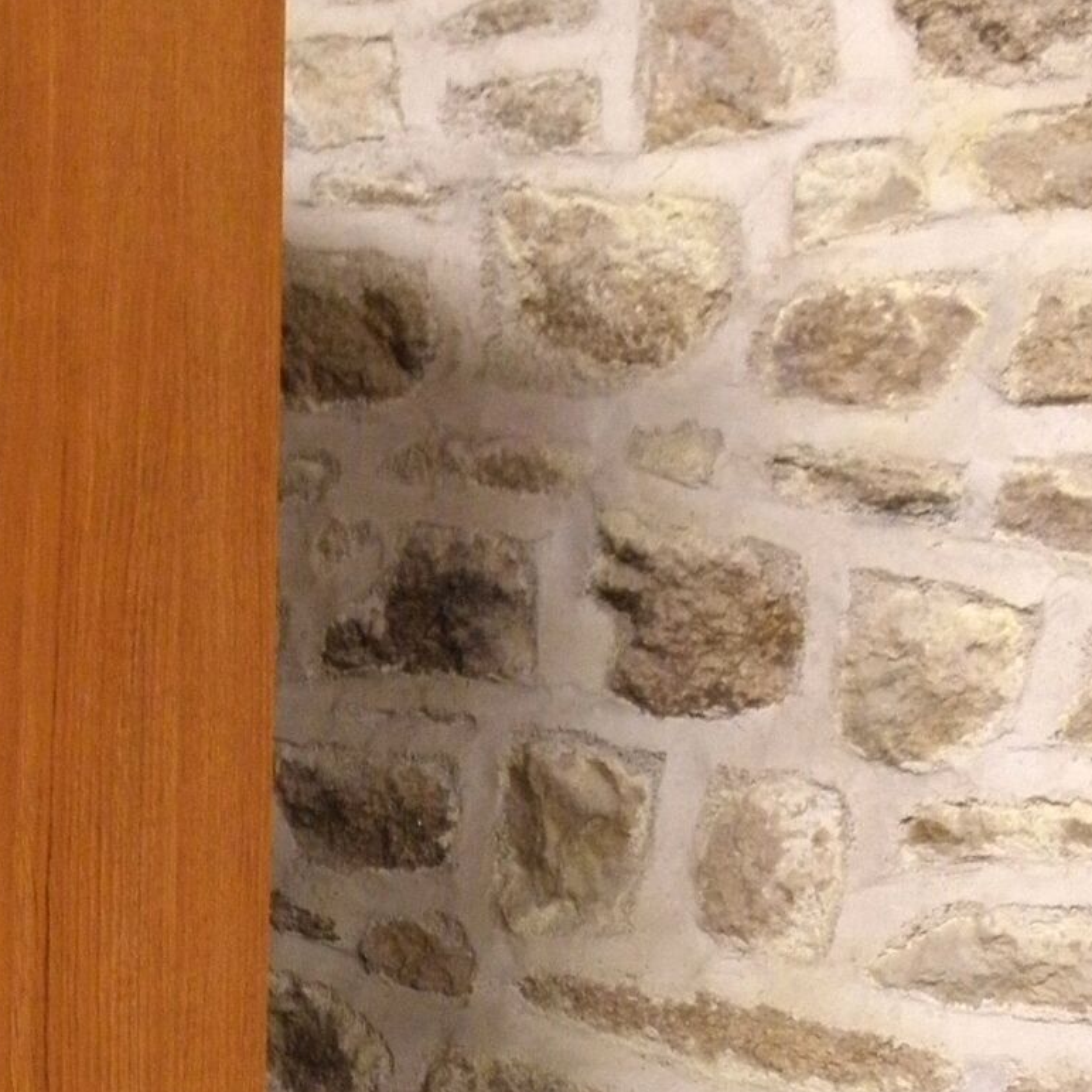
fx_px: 3034
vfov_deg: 20.0
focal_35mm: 85
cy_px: 969
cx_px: 4
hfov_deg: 19.8
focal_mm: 5.2
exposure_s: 1/8
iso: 200
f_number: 3.5
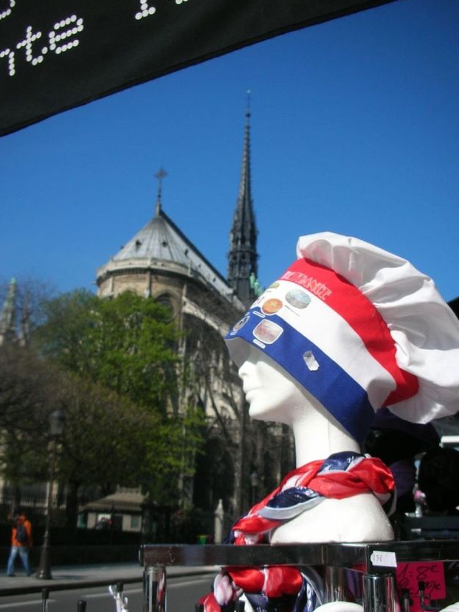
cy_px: 312
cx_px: 235
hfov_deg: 39.7
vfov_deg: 51.3
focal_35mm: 36
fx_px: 636
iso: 50
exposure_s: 1/125
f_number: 8.5
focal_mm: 5.8
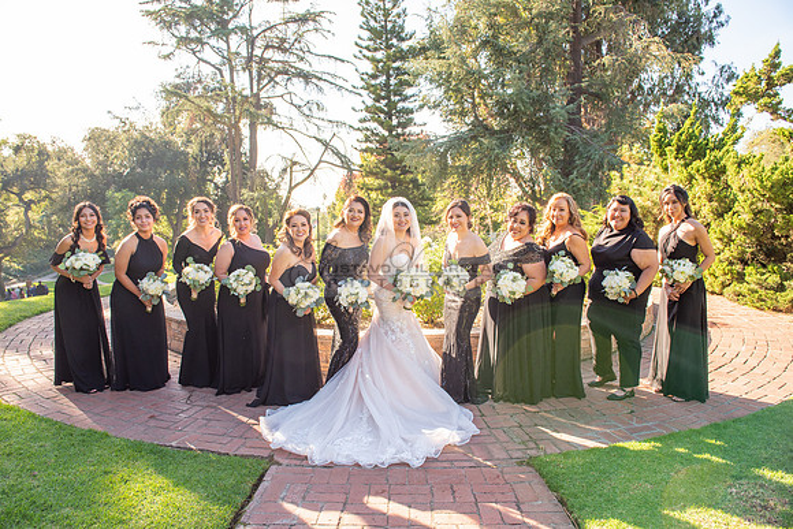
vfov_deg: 53.2
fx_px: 529
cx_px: 396
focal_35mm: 24
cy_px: 264
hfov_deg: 73.7
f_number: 5.6
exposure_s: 1/250
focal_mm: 24
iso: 200
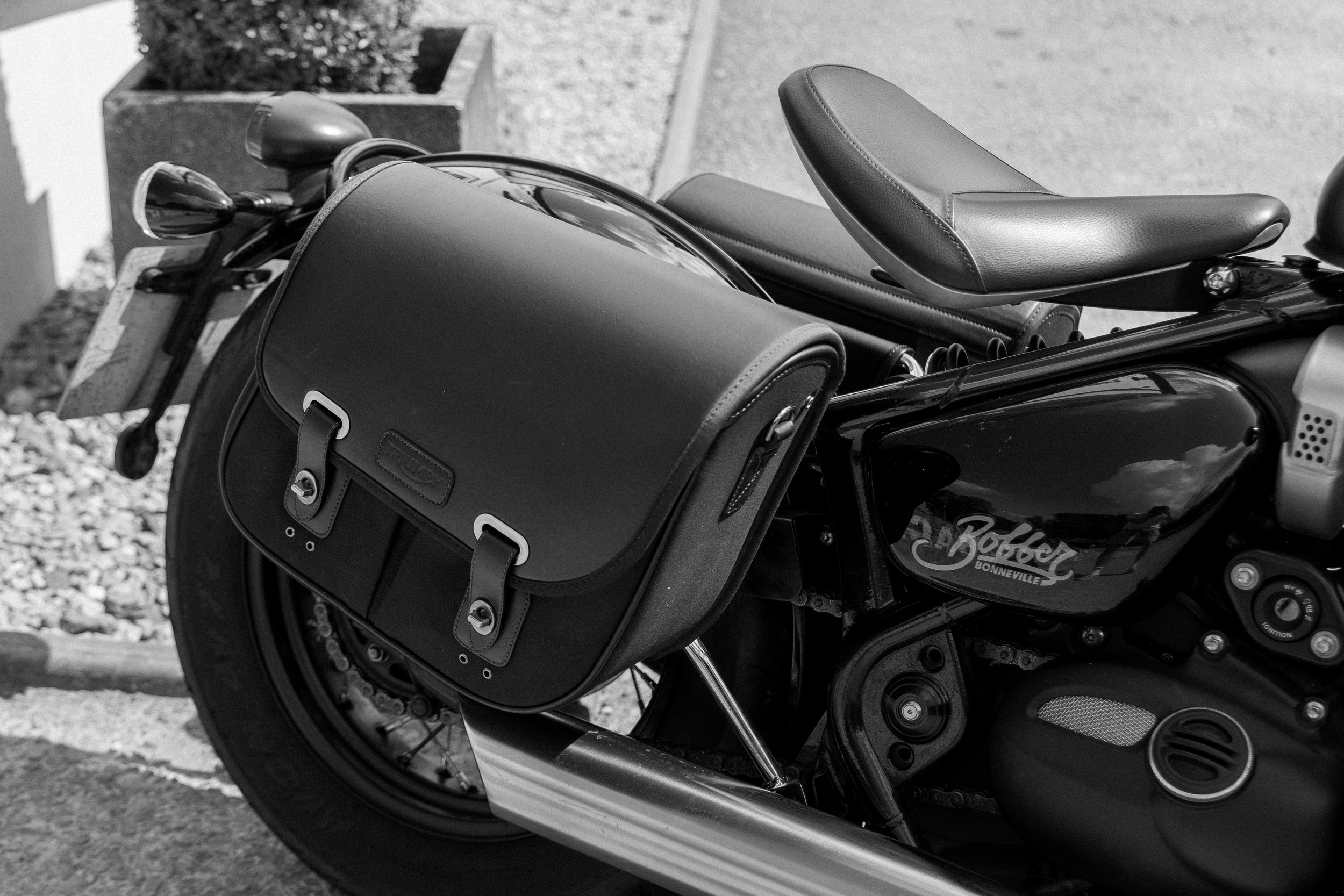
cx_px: 570
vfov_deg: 23.1
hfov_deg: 34.0
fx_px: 2192
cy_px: 451
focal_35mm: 59
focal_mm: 47
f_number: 4.5
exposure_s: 1/200
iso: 200
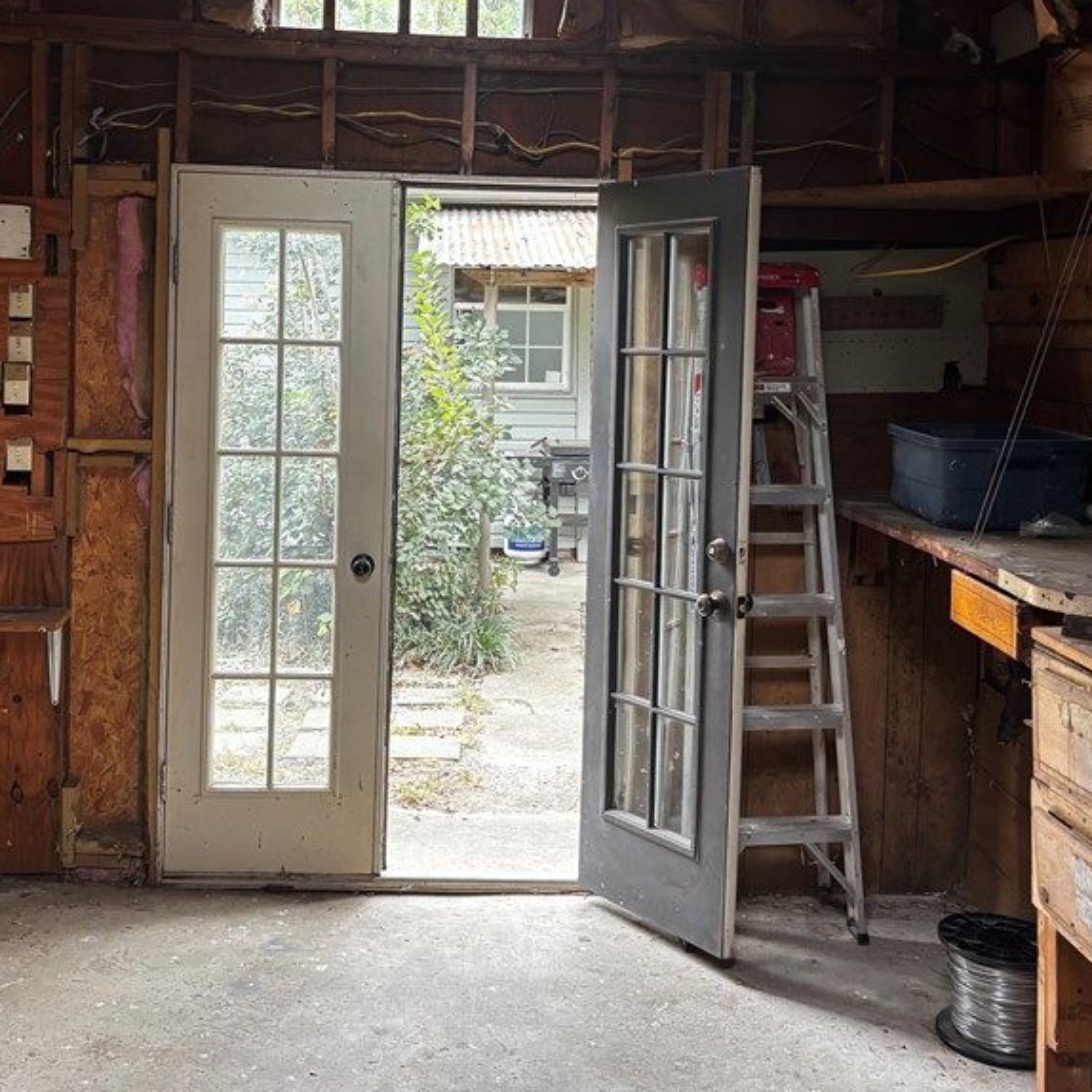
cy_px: 398
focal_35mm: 41
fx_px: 1463
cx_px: 491
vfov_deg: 40.6
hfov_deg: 40.9
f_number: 1.6
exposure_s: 1/60
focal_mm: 5.96
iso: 160
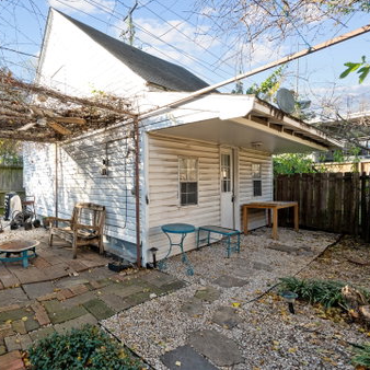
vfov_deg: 80.7
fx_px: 218
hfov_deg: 76.5
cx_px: 106
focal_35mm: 18
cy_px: 184
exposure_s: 1/125
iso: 400
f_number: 8
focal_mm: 14
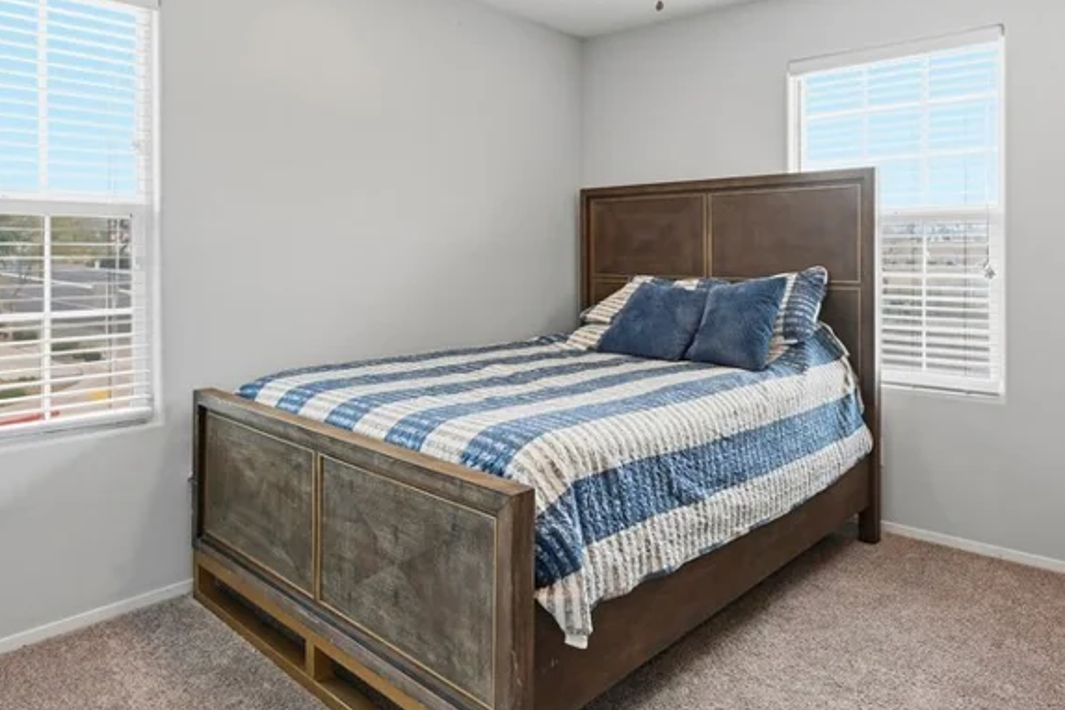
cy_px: 259
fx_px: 740
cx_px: 559
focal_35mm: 25
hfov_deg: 71.5
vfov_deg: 50.7
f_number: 9
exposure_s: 1/400
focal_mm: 14
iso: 800
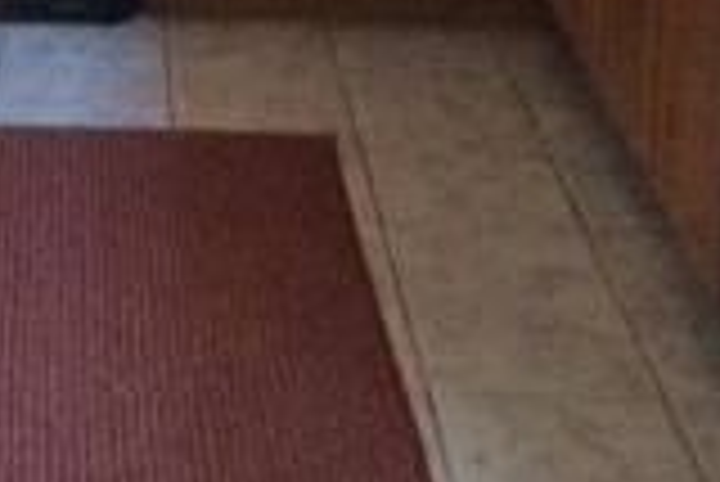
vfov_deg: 9.3
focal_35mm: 139
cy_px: -444
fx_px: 2782
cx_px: -14
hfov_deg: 14.5
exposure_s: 1/24
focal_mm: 3.3
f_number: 2.4
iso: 250
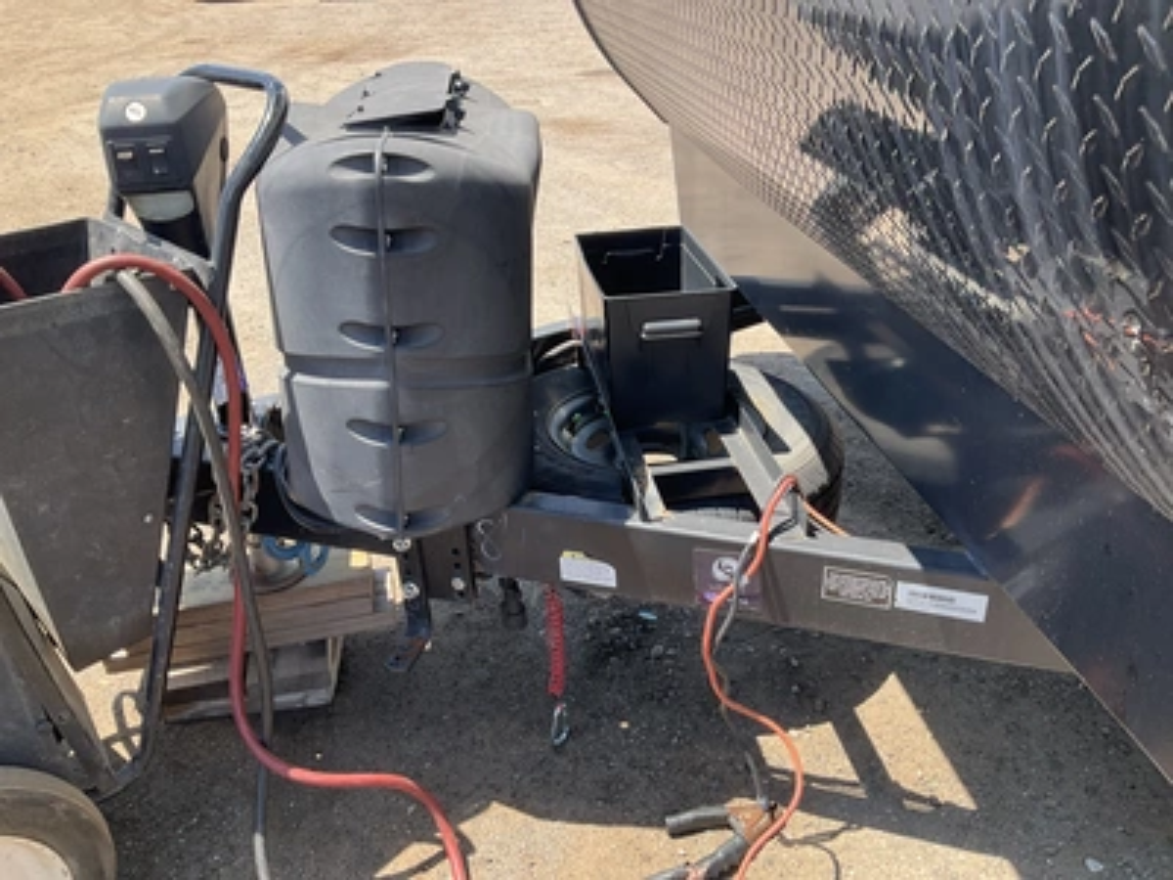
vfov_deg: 48.2
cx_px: 586
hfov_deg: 61.7
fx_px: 983
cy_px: 440
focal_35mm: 29
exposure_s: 1/450
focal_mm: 3
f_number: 1.8
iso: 25
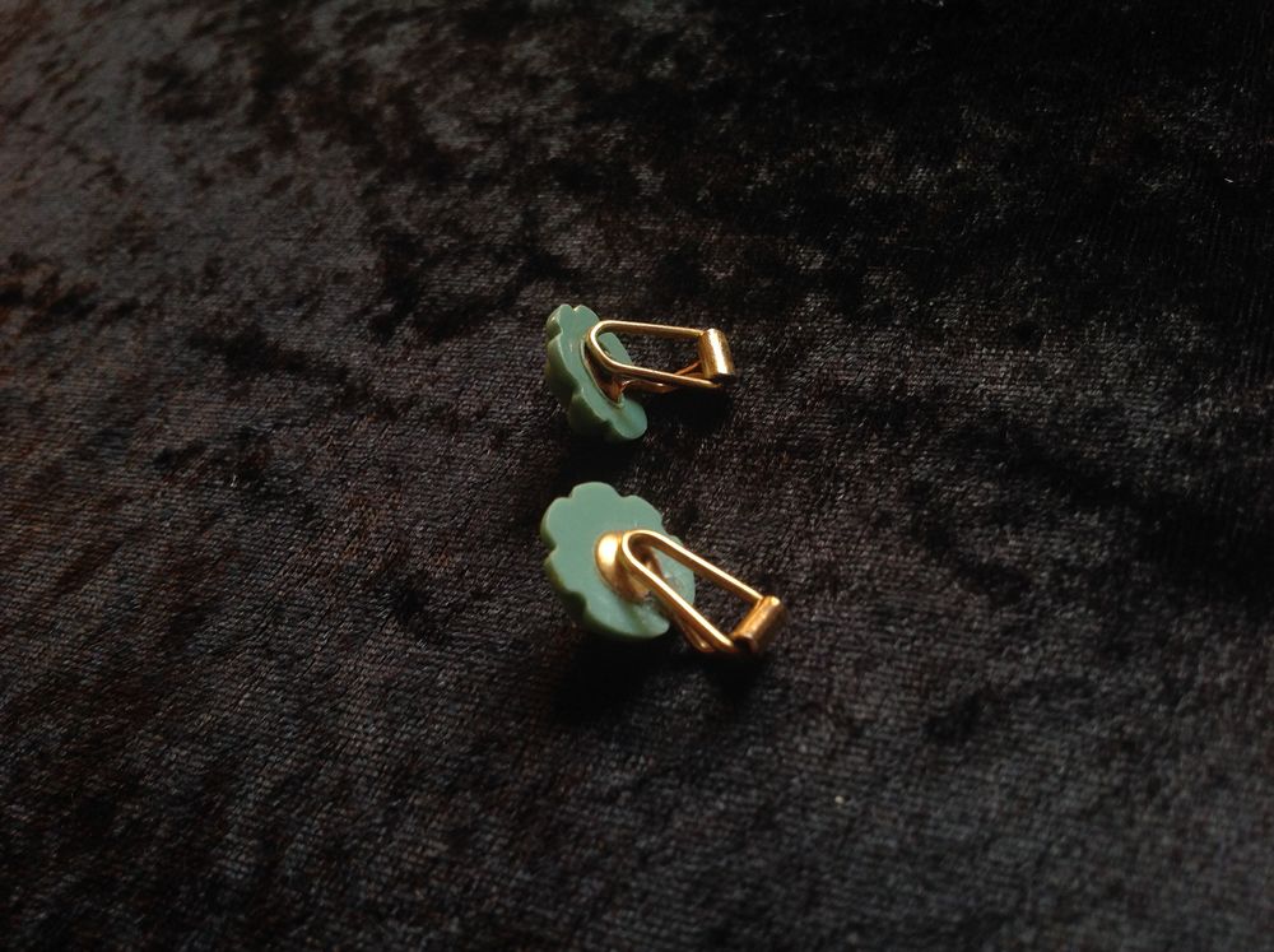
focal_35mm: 35
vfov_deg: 40.6
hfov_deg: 52.7
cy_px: 476
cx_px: 637
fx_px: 1286
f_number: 2.4
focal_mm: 4.28
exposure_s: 1/120
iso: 80
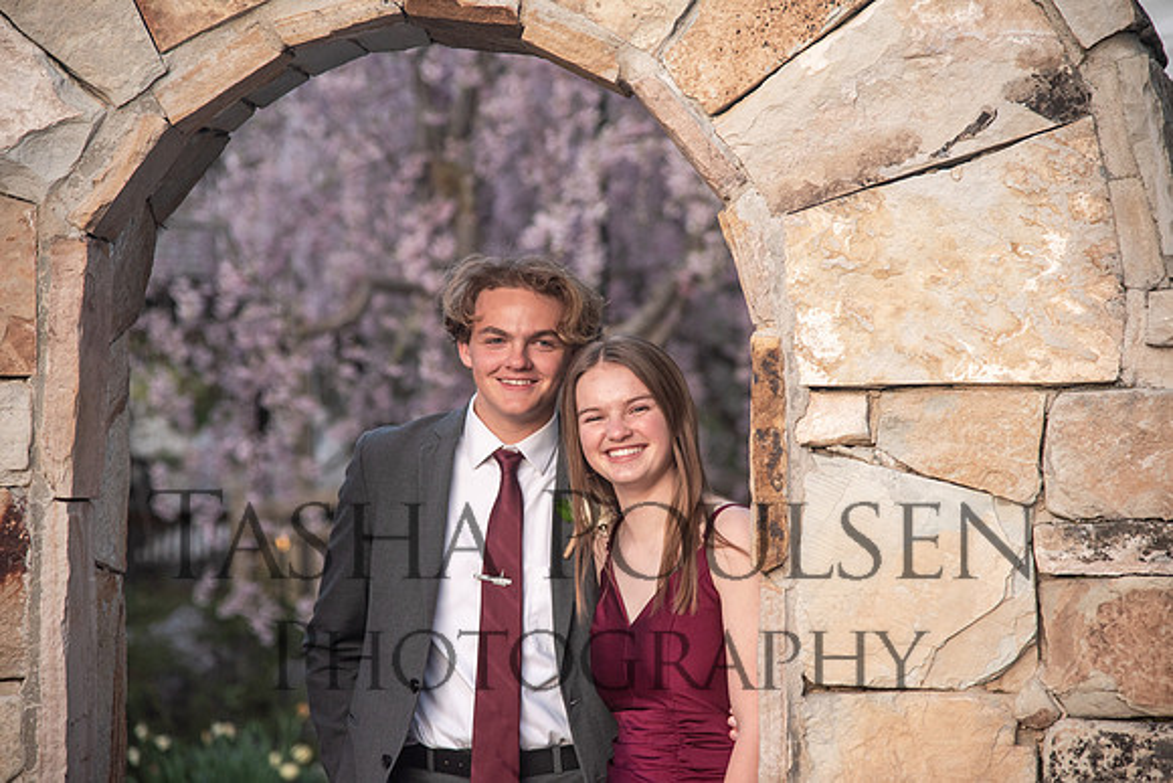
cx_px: 586
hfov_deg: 17.1
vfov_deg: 11.4
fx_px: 3911
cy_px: 392
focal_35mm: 120
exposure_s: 1/125
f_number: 4.5
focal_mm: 120
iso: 500
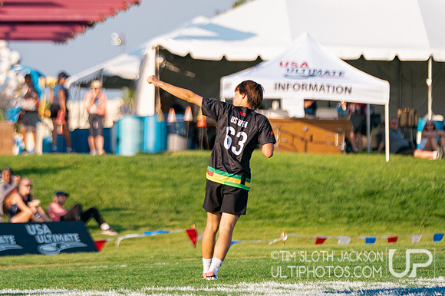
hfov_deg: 6.8
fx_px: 3763
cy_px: 90
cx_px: 181
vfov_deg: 4.5
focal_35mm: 305
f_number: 2.8
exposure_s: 1/4000
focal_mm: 156
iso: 500
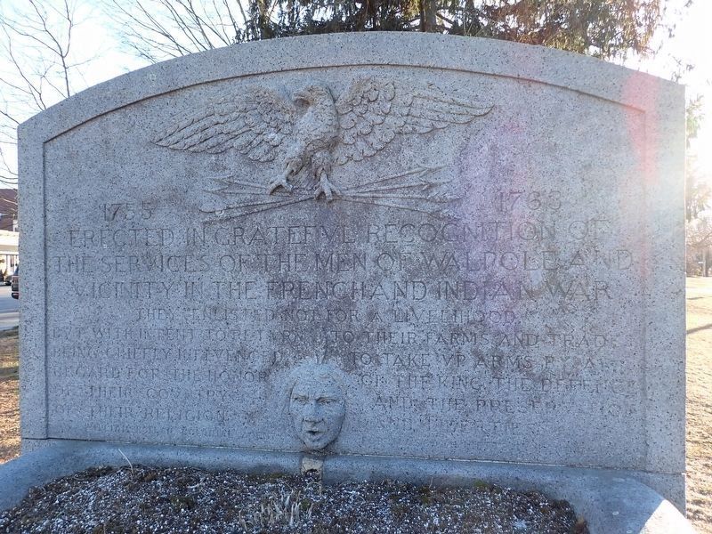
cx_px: 356
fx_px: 514
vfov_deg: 54.9
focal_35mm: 25
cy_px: 267
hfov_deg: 69.4
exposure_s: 1/125
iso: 100
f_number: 2.8
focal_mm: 4.5
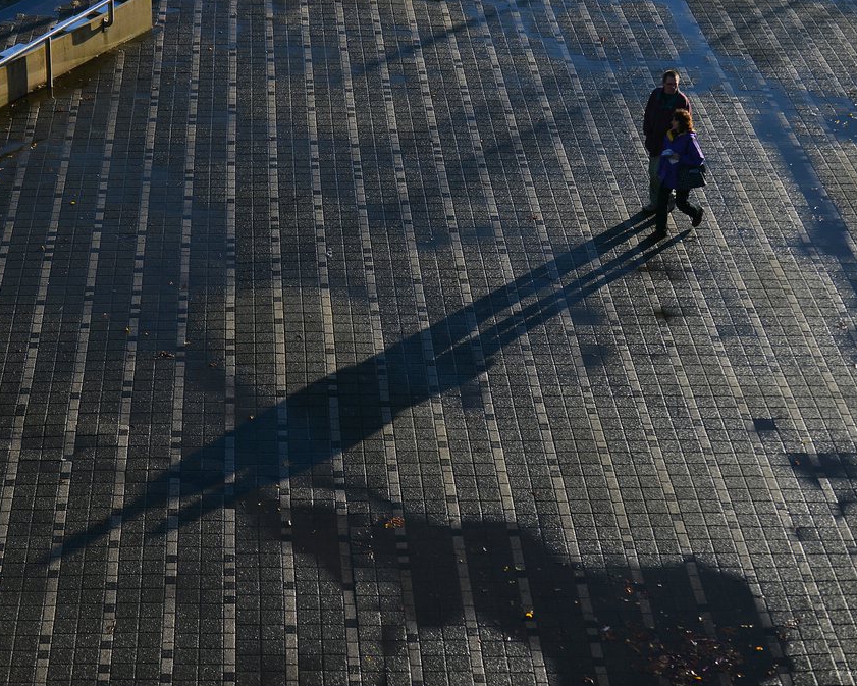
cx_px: 363
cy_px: 339
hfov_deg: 23.8
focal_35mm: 80
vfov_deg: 19.2
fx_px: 2029
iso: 100
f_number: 2.8
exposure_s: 1/1250
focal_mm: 70
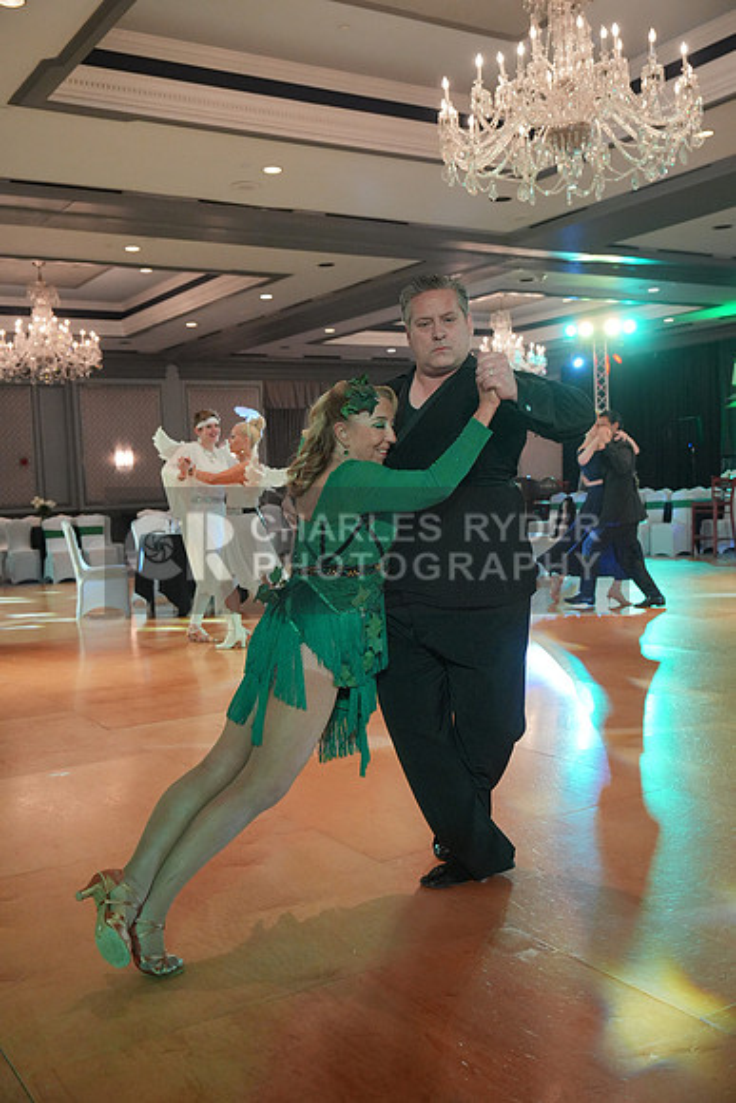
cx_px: 368
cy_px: 552
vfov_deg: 54.4
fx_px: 1073
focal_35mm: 35
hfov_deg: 37.9
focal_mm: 35
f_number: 4
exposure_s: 1/250
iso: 4000
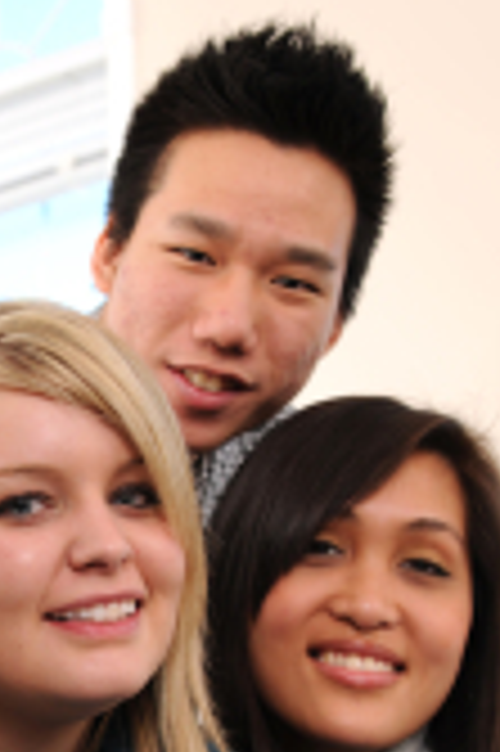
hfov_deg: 15.1
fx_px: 1858
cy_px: 590
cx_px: 38
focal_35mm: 89
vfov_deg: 22.6
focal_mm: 35
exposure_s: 1/100
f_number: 4
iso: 100
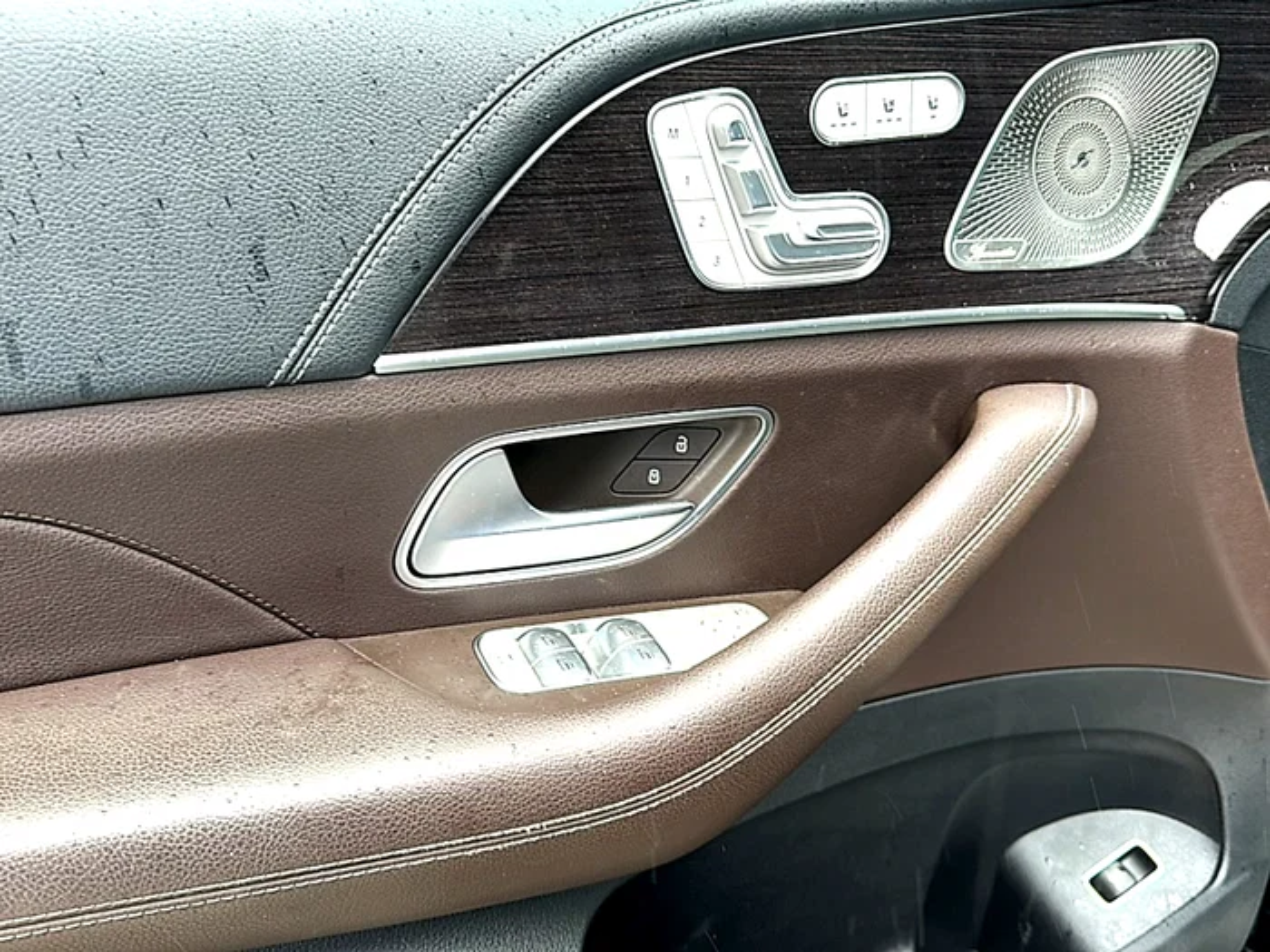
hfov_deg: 69.4
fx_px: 917
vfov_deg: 54.9
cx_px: 635
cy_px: 476
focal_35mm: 25
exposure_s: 1/79
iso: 50
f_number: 1.78
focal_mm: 6.86
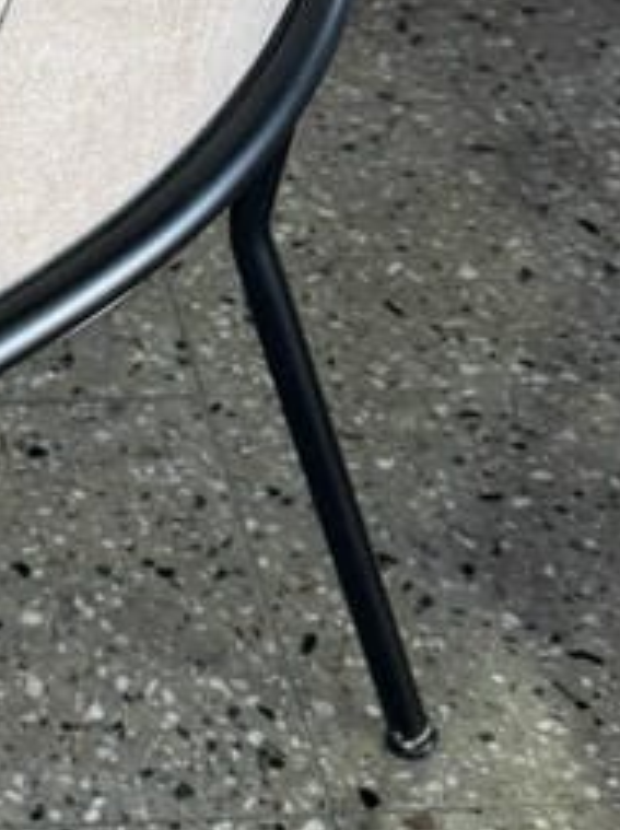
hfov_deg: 14.8
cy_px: 36
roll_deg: +0.7
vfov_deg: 20.1
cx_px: -217
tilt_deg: -32.3
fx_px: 2274
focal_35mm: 95
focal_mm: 6.76
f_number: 1.78
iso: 200
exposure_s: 1/67
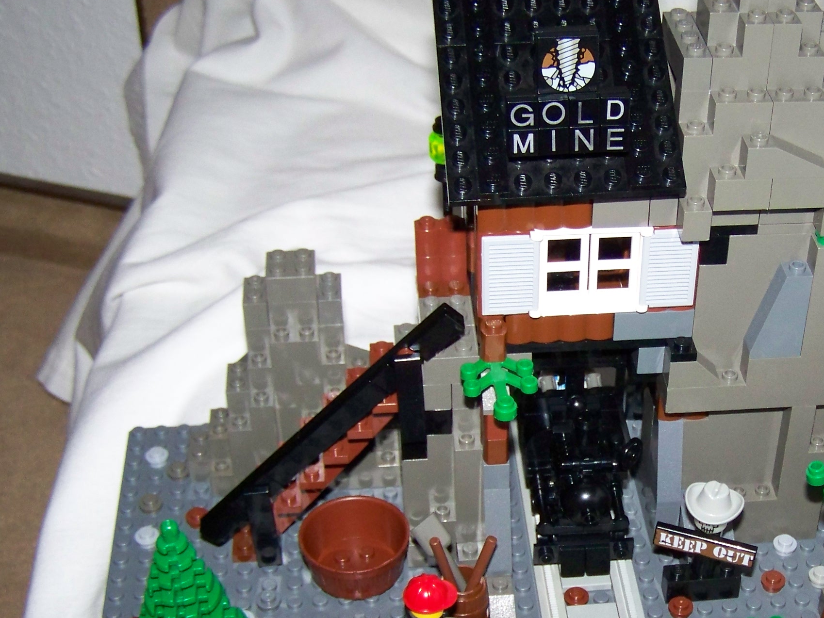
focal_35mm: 58
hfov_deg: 32.5
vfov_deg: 25.1
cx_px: 628
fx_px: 1381
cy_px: 418
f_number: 2.8
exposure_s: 1/30
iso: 200
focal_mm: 6.3
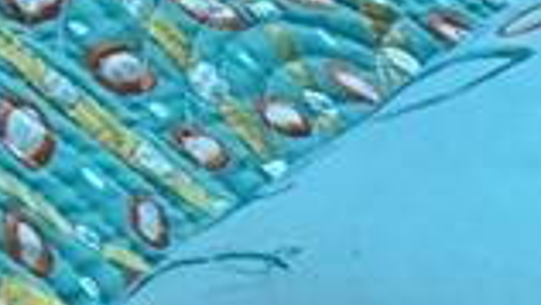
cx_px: -1161
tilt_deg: -29.2
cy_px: -901
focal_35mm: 99
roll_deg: -1.9
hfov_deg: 10.9
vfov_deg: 7.9
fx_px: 1421
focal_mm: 2.22
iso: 1000
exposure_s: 1/40
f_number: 2.2
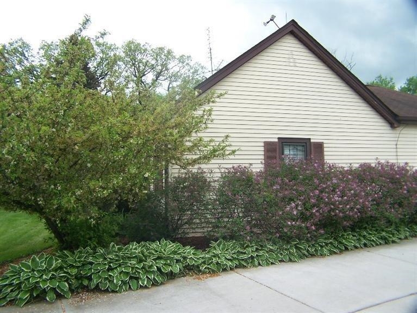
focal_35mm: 38
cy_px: 156
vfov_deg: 37.7
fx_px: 458
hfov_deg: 49.0
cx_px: 208
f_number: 2.8
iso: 80
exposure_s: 1/500
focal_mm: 6.3
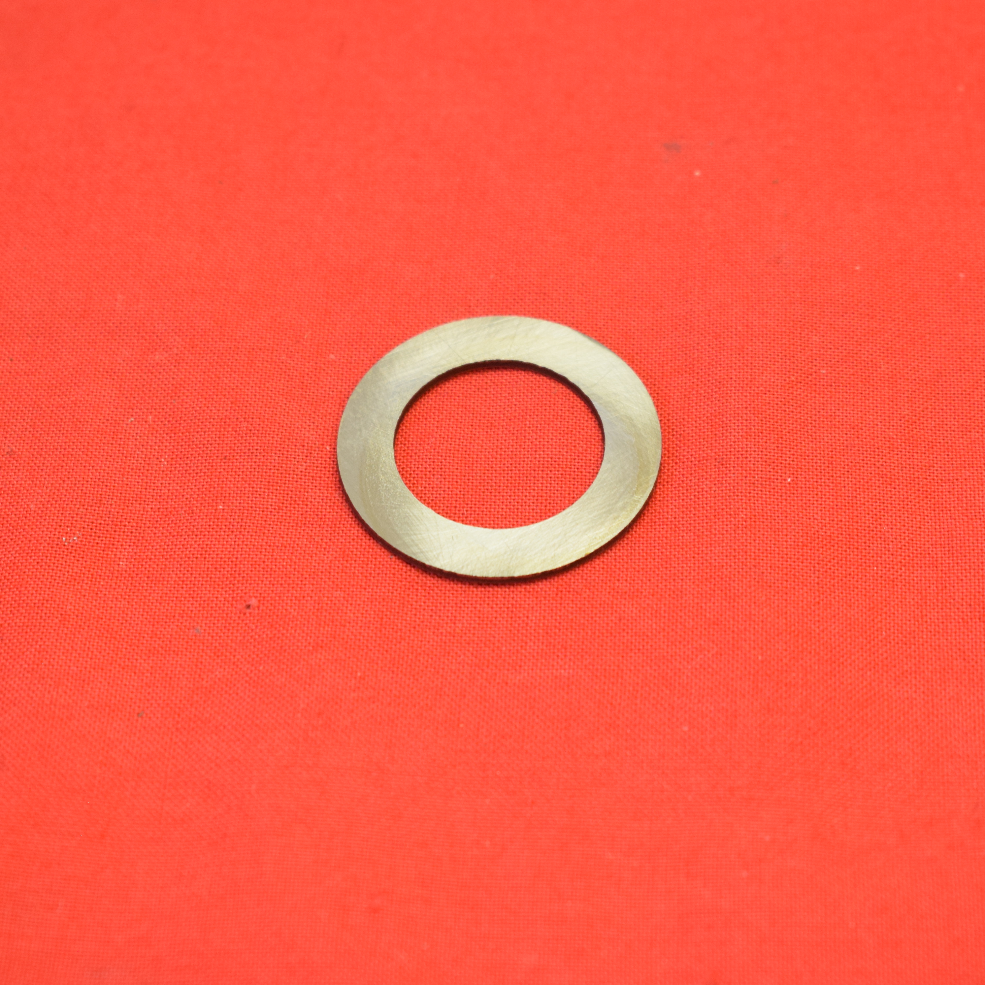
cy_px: 492
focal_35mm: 106
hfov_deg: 16.5
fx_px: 3401
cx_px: 495
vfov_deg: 16.5
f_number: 5.6
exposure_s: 1/60
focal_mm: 55
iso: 1250
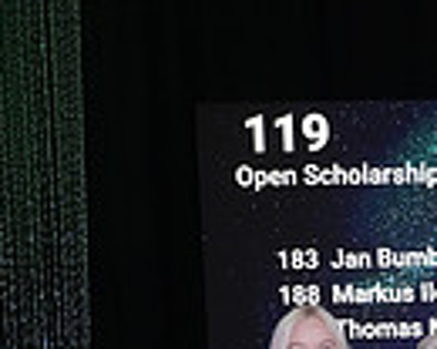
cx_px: 676
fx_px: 1461
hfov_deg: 15.5
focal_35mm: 113
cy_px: 532
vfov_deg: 12.9
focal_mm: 27
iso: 3200
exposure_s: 1/250
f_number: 4.5
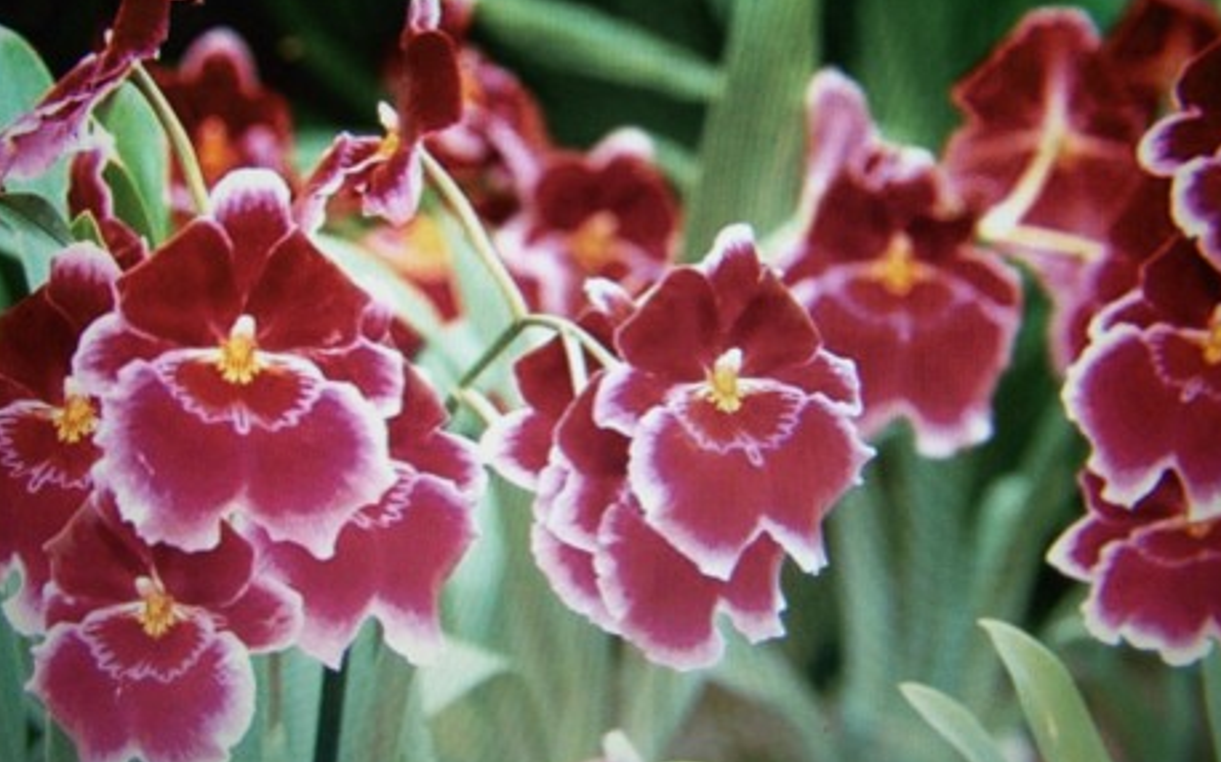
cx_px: 613
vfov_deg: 31.2
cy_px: 389
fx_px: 1364
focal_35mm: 41
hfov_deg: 48.2
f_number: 2.8
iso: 160
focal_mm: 6.3
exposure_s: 1/20
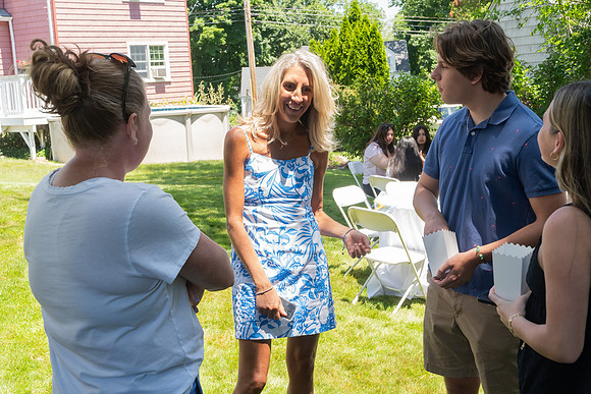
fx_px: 788
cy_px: 197
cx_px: 296
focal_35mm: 48
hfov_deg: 41.1
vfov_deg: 28.1
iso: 640
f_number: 8
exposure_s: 1/200
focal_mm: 32
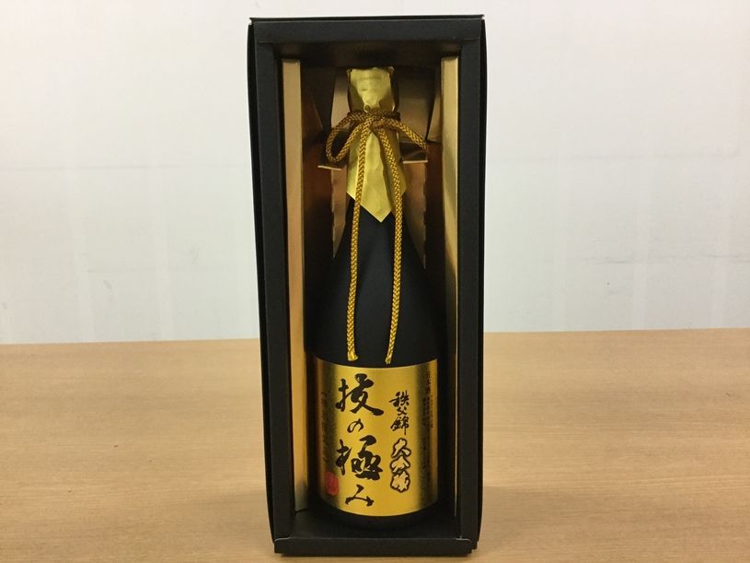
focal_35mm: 31
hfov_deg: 58.4
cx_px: 375
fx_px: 672
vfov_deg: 45.4
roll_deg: +0.2
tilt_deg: -10.5
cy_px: 282
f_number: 2.4
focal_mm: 3.3
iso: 125
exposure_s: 1/30
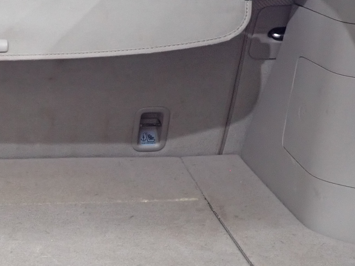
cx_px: -23
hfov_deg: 23.9
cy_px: 64
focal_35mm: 77
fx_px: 790
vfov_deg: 19.0
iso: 200
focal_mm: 4.5
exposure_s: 1/30
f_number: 2
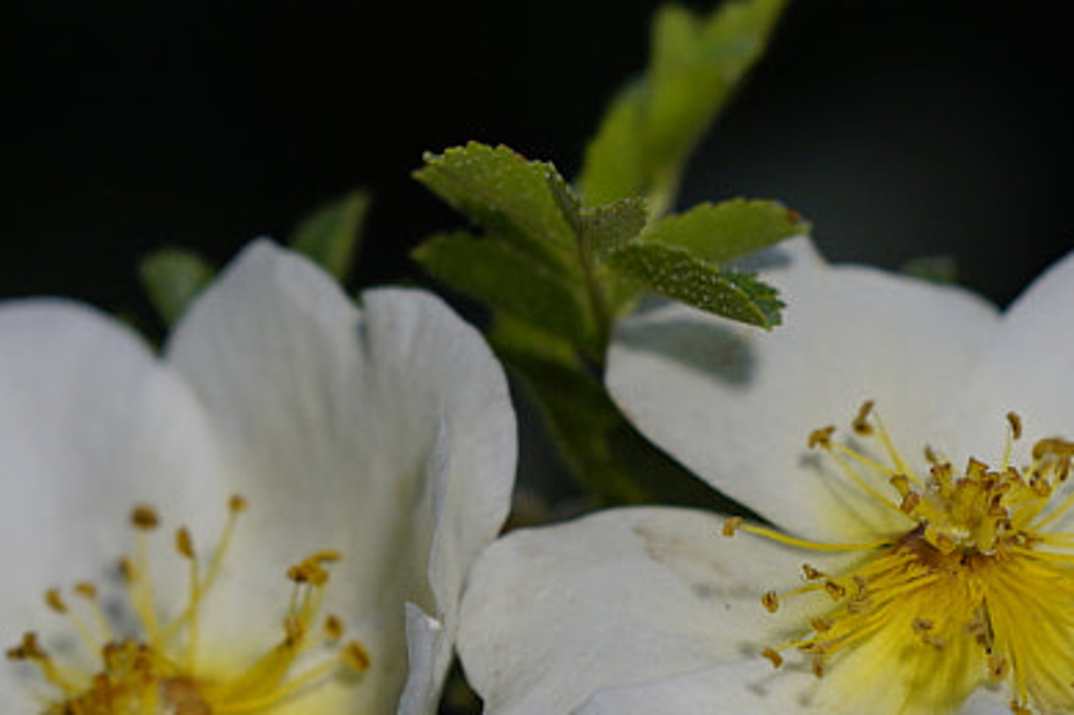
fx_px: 12256
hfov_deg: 5.0
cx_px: 930
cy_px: 530
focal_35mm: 411
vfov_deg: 3.3
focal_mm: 100
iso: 100
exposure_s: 1/250
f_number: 7.1
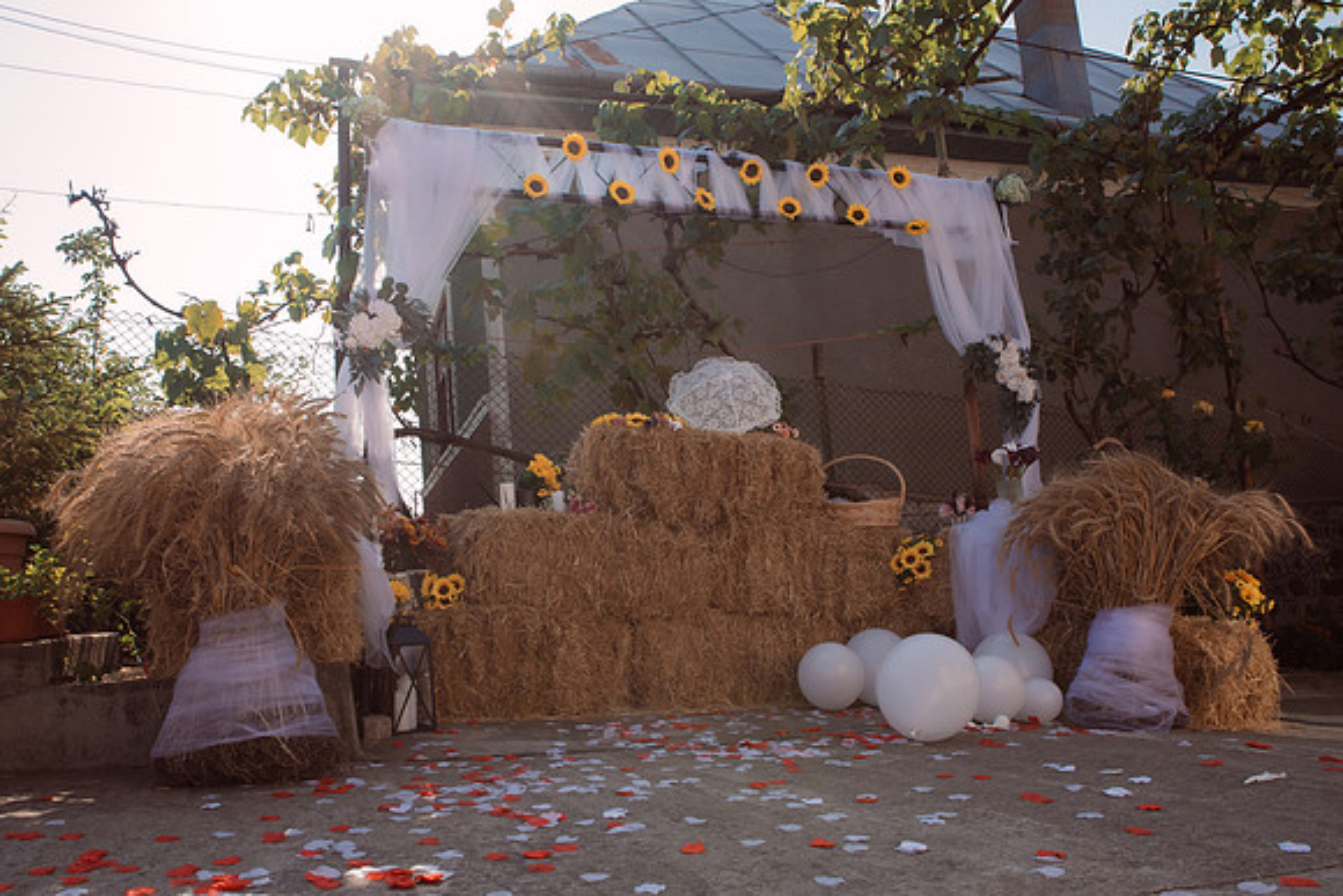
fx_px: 974
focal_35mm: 26
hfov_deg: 69.0
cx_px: 612
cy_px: 487
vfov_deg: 49.3
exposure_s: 1/400
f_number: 11
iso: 800
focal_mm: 24
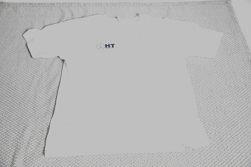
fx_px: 383
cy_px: 84
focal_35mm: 55
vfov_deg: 24.6
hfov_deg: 36.3
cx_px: 126
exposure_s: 1/125
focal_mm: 55
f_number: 5.6
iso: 2500
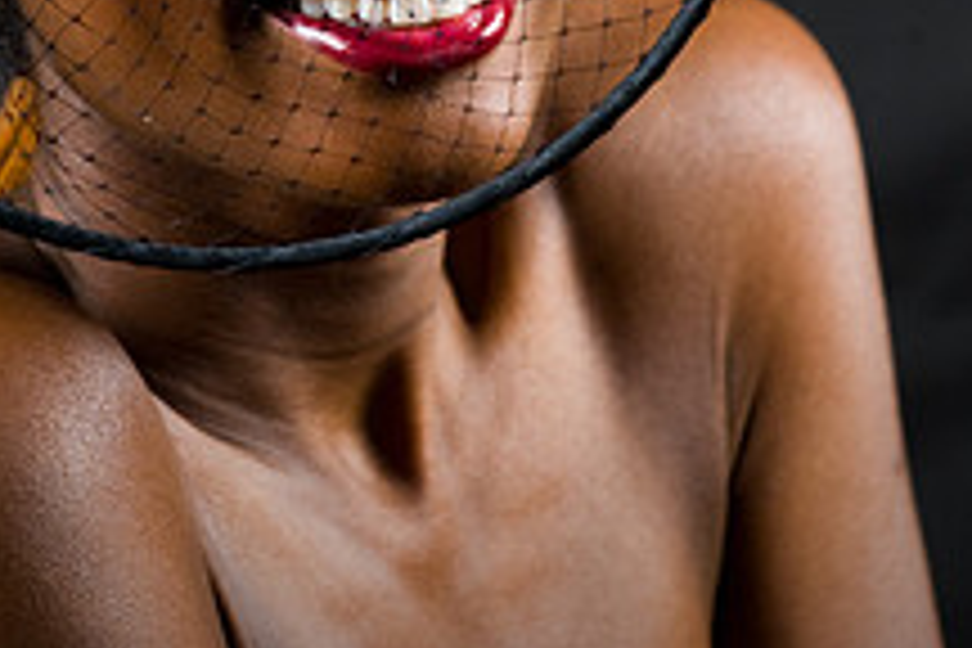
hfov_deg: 4.8
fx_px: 11582
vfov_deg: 3.2
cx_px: 396
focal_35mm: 429
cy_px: -202
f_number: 5.6
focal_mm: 160
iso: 320
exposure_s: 1/125
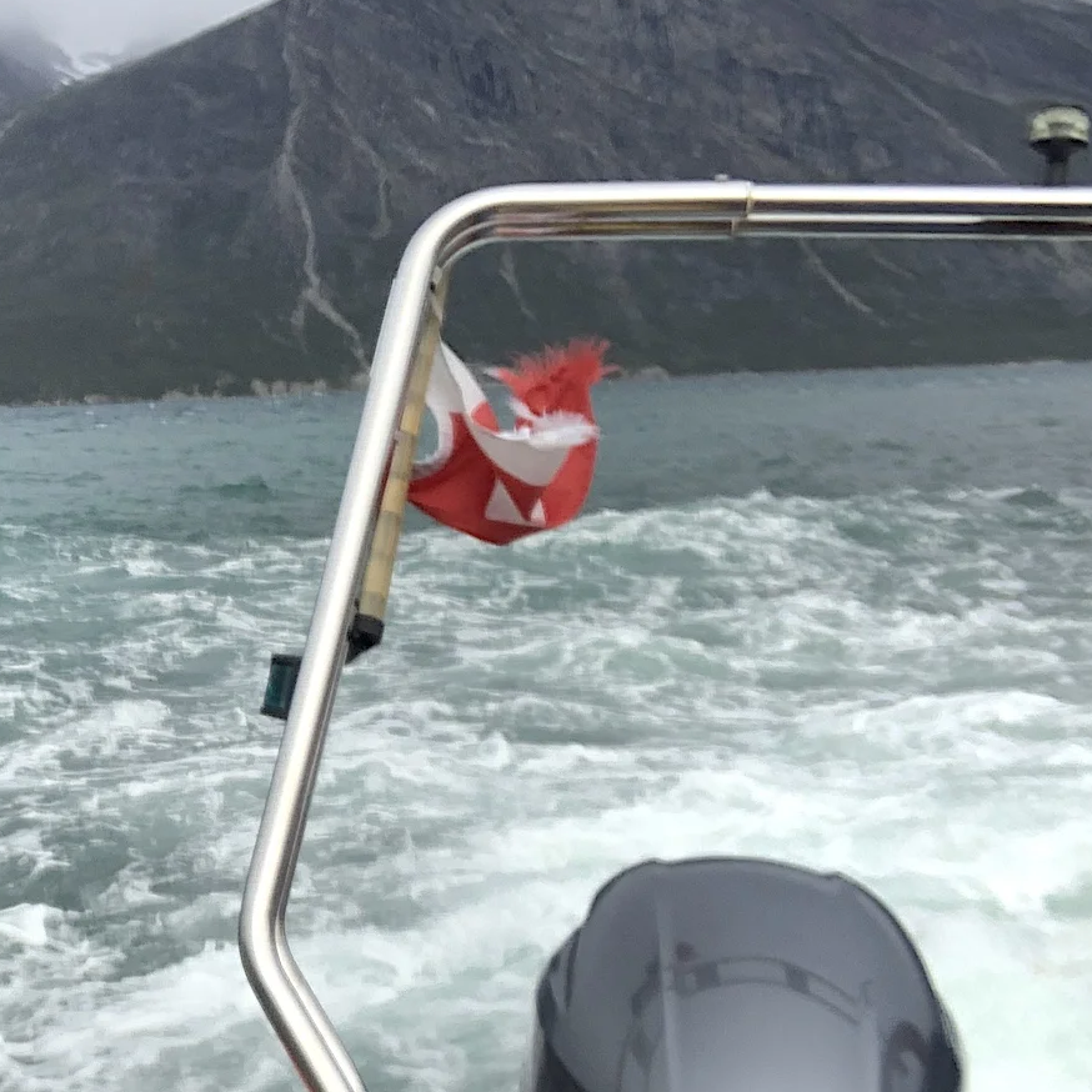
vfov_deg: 28.4
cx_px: 27
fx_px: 2141
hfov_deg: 27.2
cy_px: 715
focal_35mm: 60
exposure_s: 1/304
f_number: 2.2
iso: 16
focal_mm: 2.87
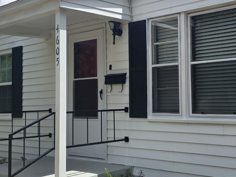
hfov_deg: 32.8
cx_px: 169
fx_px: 395
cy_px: 76
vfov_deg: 25.2
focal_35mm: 58
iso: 80
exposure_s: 1/5958
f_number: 1.7
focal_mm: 6.3
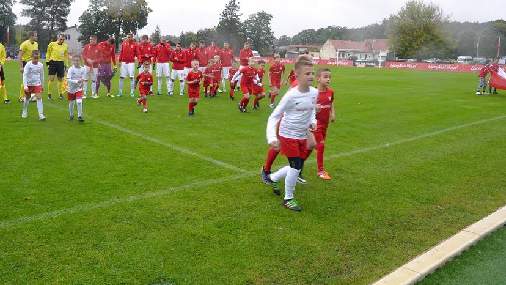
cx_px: 249
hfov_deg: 66.1
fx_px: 389
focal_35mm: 29
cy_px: 120
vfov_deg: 40.1
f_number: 7.1
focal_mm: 18
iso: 1000
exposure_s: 1/200
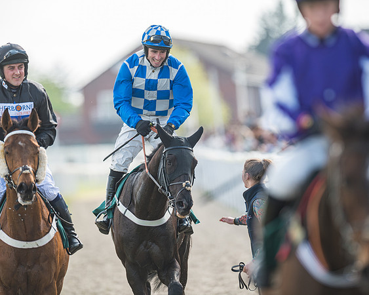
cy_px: 148
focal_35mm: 451
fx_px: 4924
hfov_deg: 4.3
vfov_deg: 3.4
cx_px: 184
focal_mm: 400
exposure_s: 1/500
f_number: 5
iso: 160
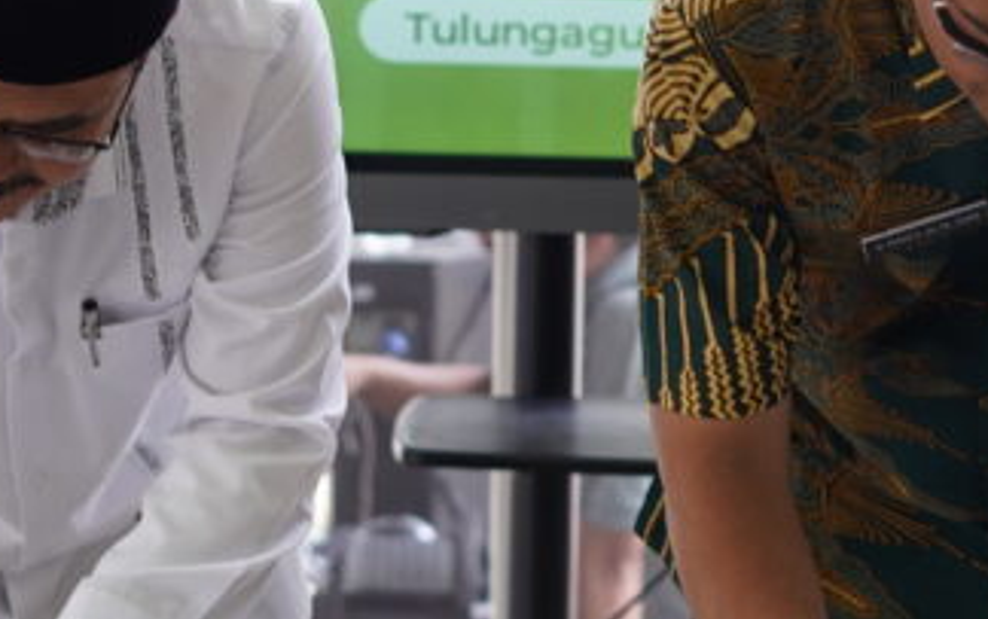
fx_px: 4338
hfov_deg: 12.9
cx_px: 832
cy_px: 26
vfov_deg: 8.1
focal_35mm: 161
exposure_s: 1/160
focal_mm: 50
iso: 500
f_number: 2.8
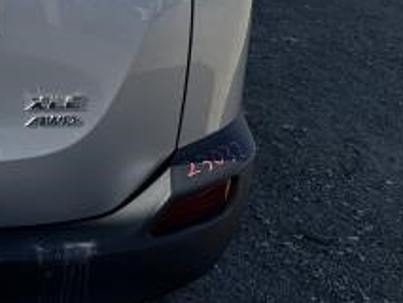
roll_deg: -3.8
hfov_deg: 19.2
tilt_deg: -16.2
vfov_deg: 16.0
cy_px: -15
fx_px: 1048
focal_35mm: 90
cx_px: -191
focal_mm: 6.86
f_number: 1.78
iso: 80
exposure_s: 1/3717
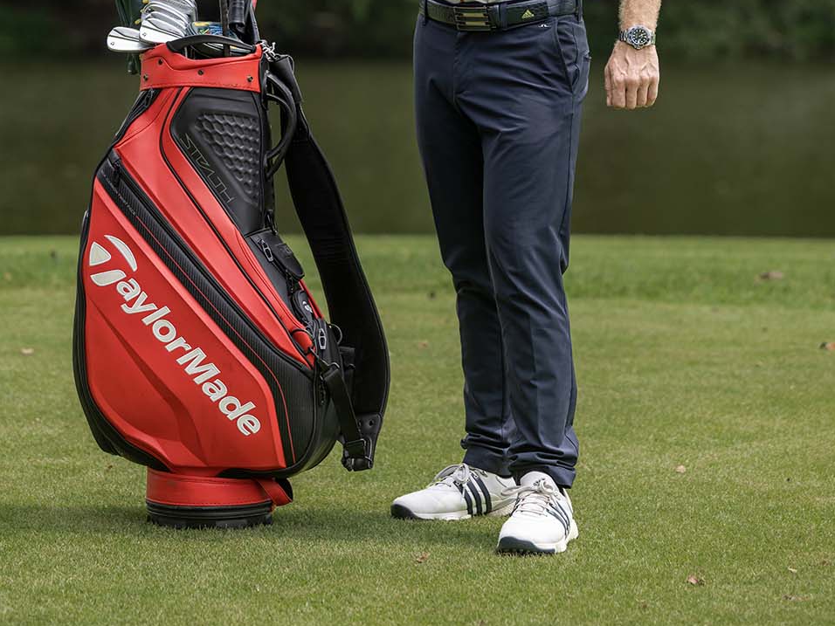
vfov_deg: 8.2
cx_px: 418
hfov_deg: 10.9
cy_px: 7
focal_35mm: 181
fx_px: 4366
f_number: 3.5
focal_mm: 125
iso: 160
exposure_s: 1/1000
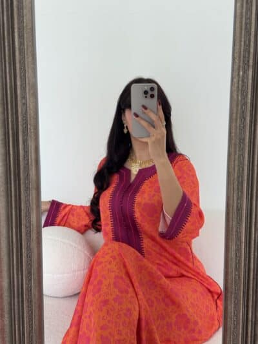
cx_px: 129
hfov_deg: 30.3
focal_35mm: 48
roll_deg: -0.8
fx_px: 477
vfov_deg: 39.6
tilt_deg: -11.2
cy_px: 172
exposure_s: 1/249
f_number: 1.78
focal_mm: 6.76
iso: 64
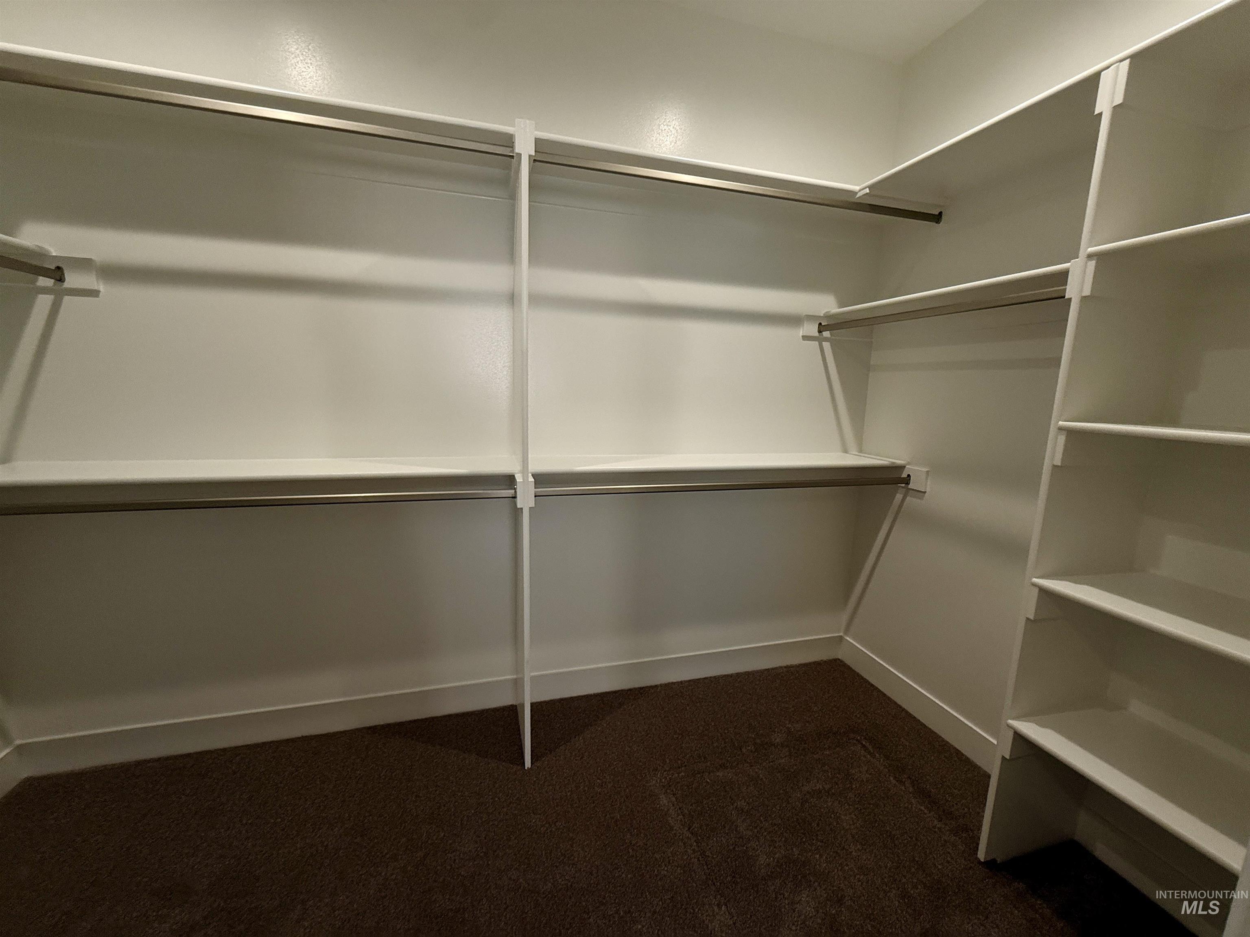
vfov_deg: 85.7
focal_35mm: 14
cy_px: 468
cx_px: 625
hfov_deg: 102.1
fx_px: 506
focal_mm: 2.22
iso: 125
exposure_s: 1/120
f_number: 2.2
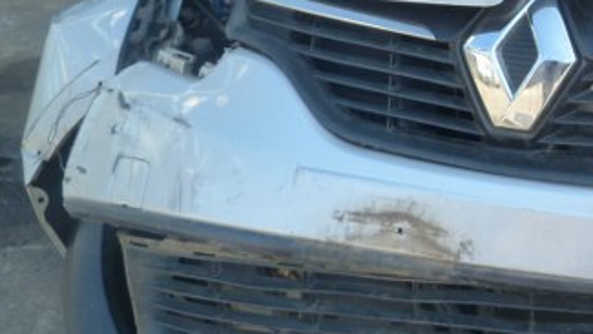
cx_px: 617
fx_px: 1054
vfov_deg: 17.5
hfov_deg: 29.0
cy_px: -18
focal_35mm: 67
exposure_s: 1/100
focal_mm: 4.5
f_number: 3.6
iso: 125
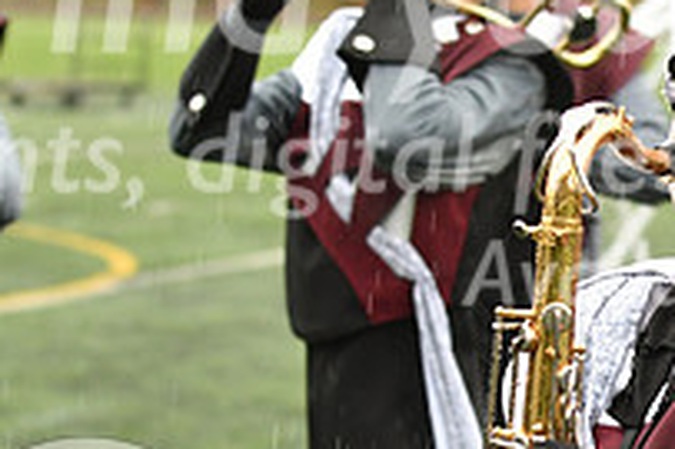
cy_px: 331
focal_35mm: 300
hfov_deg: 6.8
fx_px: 5620
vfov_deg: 4.6
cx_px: 692
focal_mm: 70
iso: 800
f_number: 4
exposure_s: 1/400
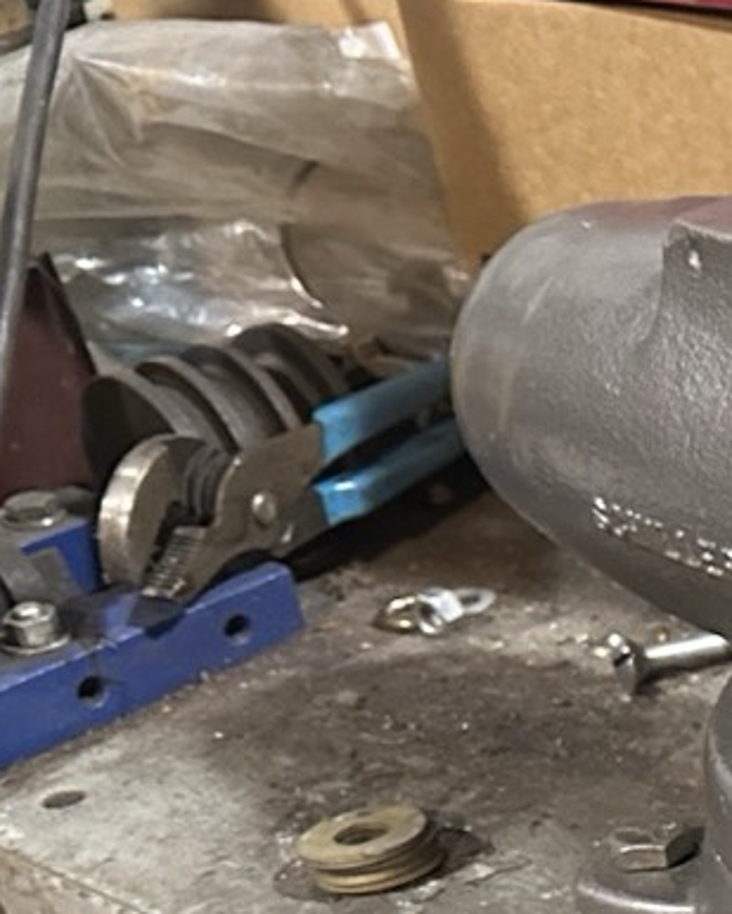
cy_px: 864
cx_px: 1609
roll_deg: +0.2
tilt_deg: -31.5
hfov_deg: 13.0
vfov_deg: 19.3
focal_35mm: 97
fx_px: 2626
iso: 640
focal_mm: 6.86
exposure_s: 1/40
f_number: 1.78
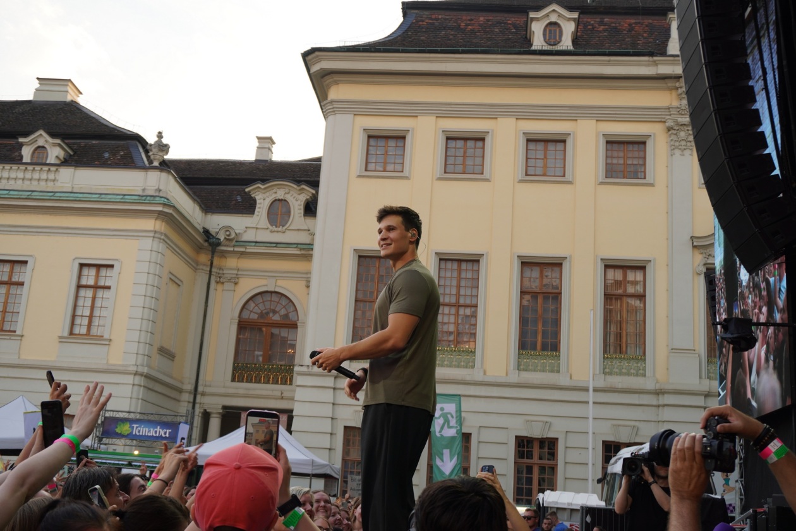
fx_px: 962
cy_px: 266
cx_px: 398
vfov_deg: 30.8
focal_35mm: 44
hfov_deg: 45.0
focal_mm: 29
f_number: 6.3
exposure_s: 1/80
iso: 100
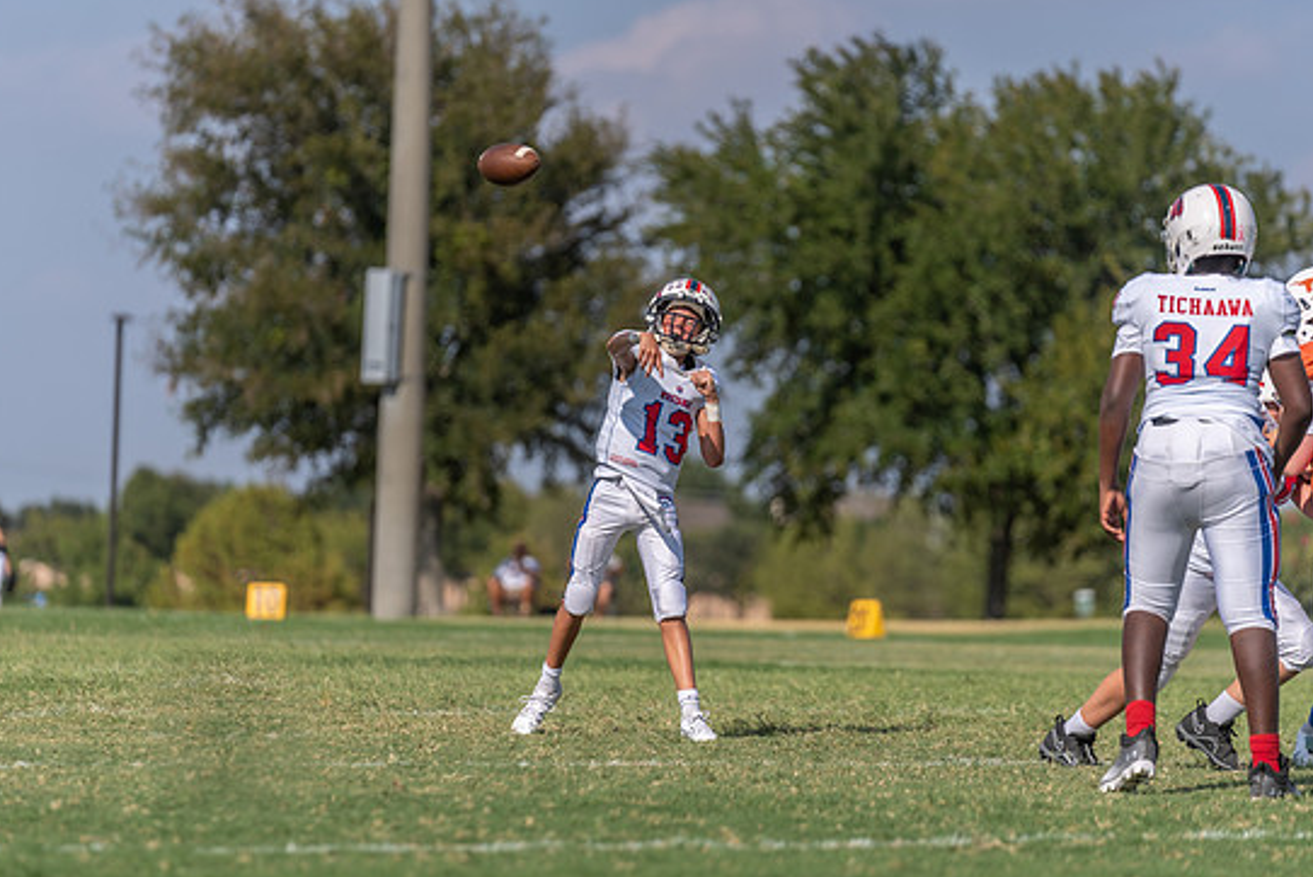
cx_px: 666
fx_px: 7809
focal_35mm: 214
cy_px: 459
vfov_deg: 6.4
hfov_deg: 9.6
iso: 100
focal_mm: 200
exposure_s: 1/2500
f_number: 3.5
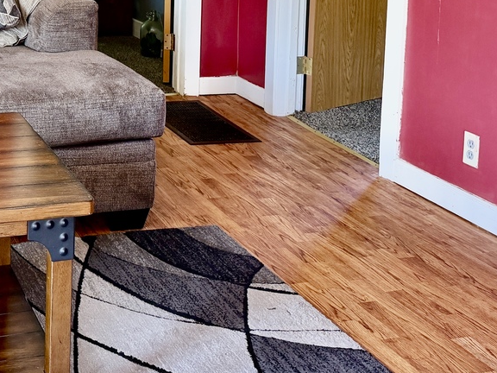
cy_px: -42
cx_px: 58
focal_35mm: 60
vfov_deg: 22.9
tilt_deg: -6.5
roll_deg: -0.8
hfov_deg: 30.9
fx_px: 861
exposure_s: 1/82
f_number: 1.78
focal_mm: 6.76
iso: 200
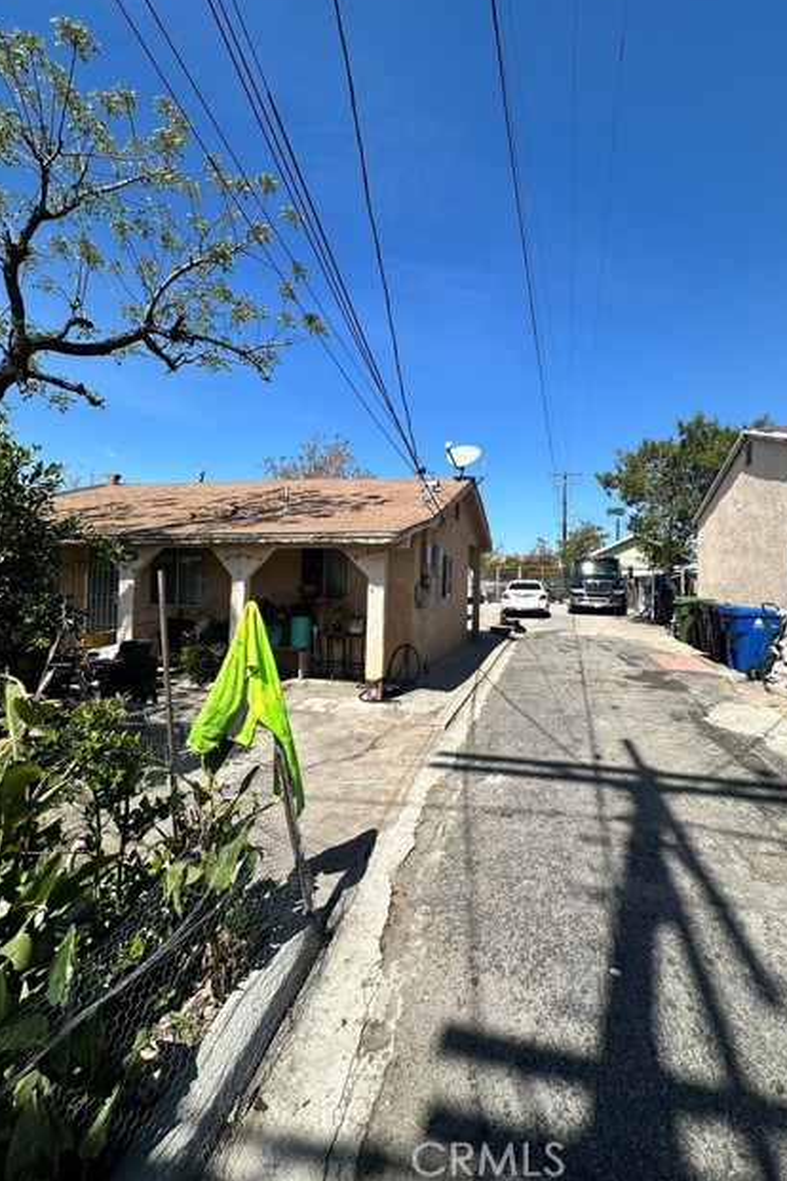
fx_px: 492
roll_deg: -1.8
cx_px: 445
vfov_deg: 100.4
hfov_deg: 77.0
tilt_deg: +1.8
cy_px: 578
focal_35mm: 15
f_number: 2.2
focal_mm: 2.22
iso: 40
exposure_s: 1/2174
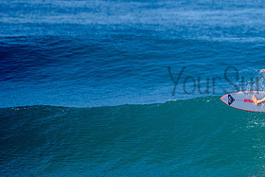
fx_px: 7630
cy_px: 72
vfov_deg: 1.3
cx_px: 265
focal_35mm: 1036
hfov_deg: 2.0
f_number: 5.6
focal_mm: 500
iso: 200
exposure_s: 1/1600
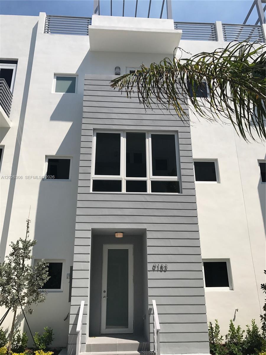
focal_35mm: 28
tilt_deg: +20.1
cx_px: 133
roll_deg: +0.5
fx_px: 287
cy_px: 178
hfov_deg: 49.7
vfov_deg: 63.4
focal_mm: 3.99
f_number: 1.8
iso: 20
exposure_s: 1/3690
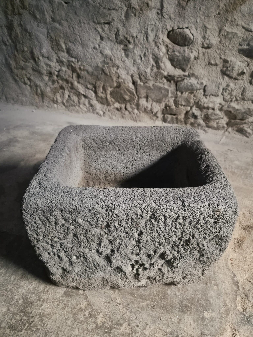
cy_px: 168
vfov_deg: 73.9
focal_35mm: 23
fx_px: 224
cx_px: 126
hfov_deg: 58.9
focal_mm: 5.4
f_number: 1.8
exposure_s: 1/100
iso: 1600
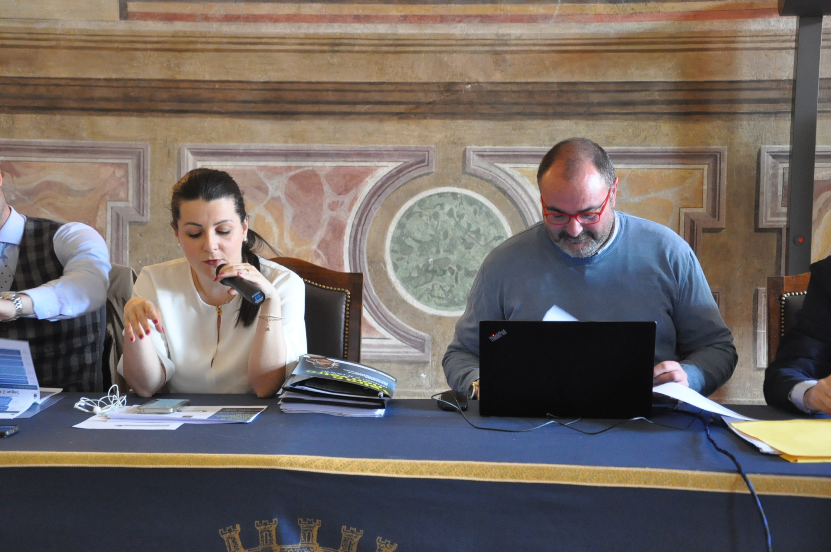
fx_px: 1729
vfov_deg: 18.1
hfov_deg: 27.0
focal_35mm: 75
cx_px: 416
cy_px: 276
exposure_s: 1/30
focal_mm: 50
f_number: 5
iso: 3200
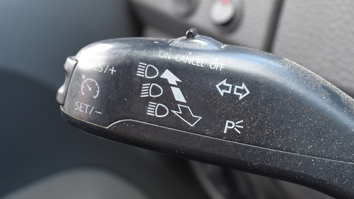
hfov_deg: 32.8
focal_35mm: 64
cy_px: 101
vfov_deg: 18.8
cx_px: 208
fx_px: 601
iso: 640
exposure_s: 1/125
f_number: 5.6
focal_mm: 22
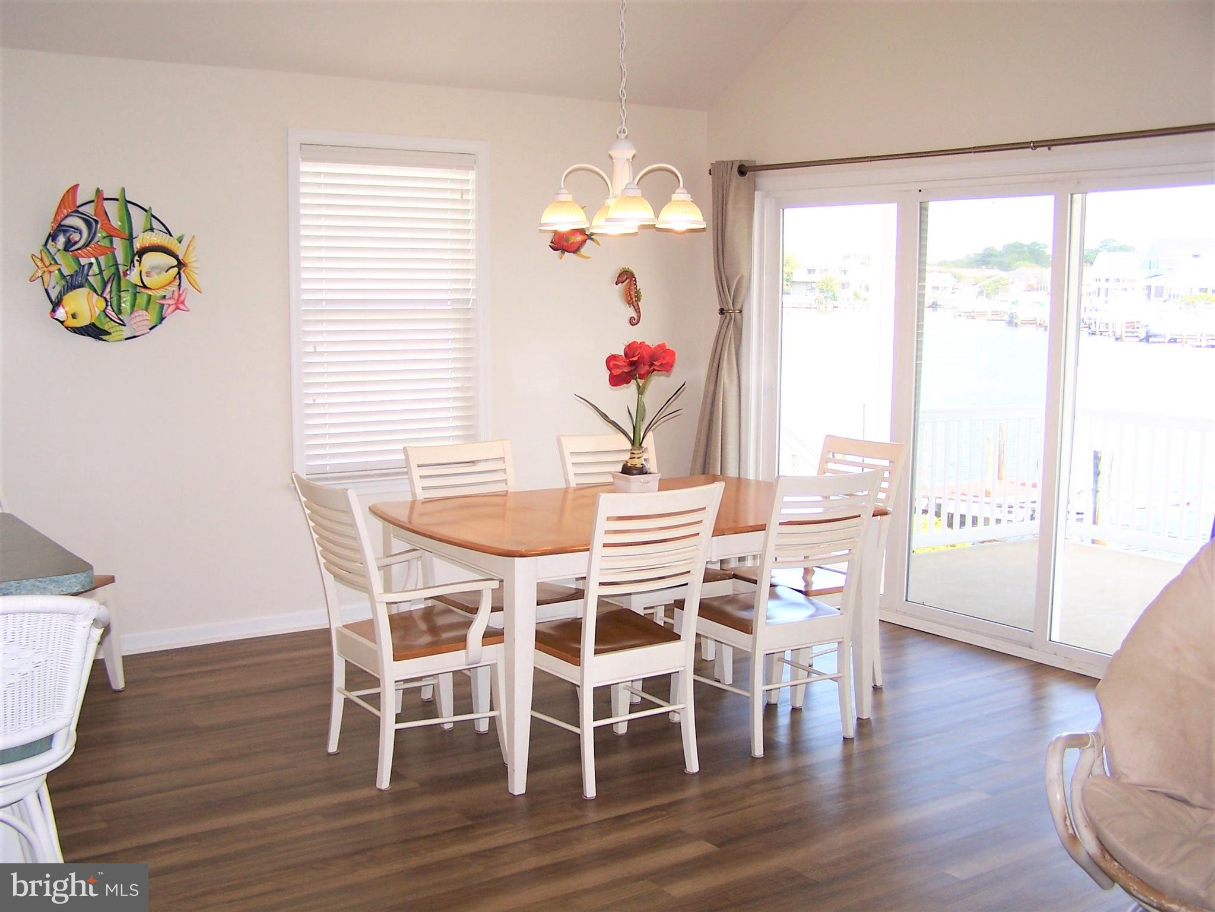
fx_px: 1334
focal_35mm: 38
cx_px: 608
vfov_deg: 37.7
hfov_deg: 49.0
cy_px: 456
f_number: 2.8
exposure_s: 1/125
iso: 80
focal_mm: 6.3
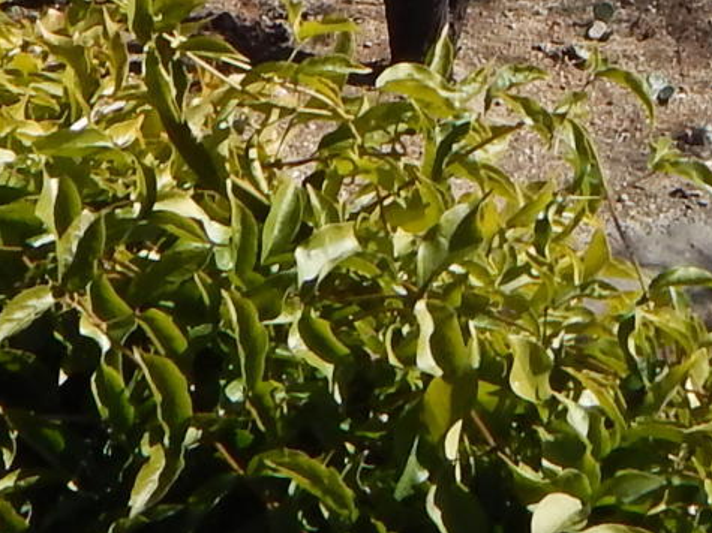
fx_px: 4935
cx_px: 749
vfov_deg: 5.9
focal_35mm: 240
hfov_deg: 8.2
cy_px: -785
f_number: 3.4
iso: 125
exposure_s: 1/1250
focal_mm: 6.8
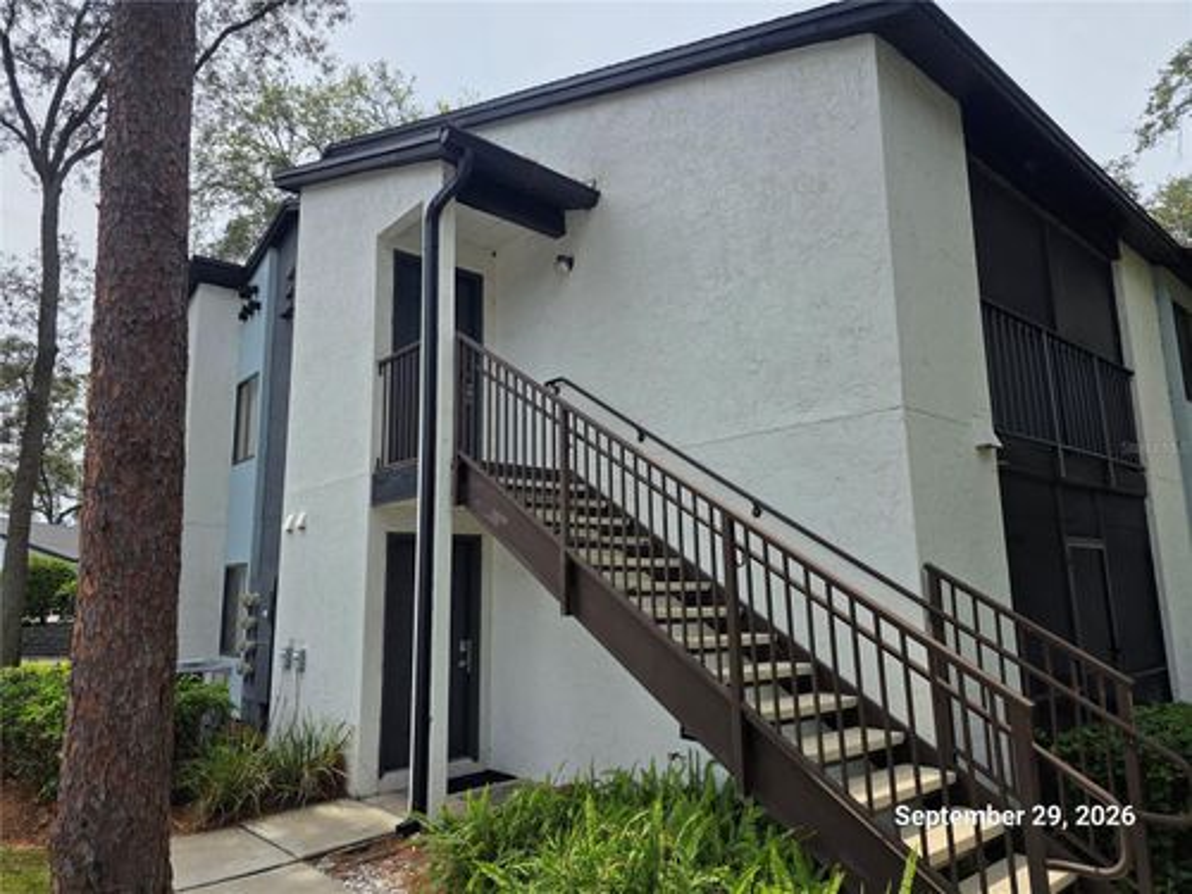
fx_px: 792
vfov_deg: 58.9
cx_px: 596
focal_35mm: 23
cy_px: 447
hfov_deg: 73.9
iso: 80
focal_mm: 6.3
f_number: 1.7
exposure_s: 1/5608
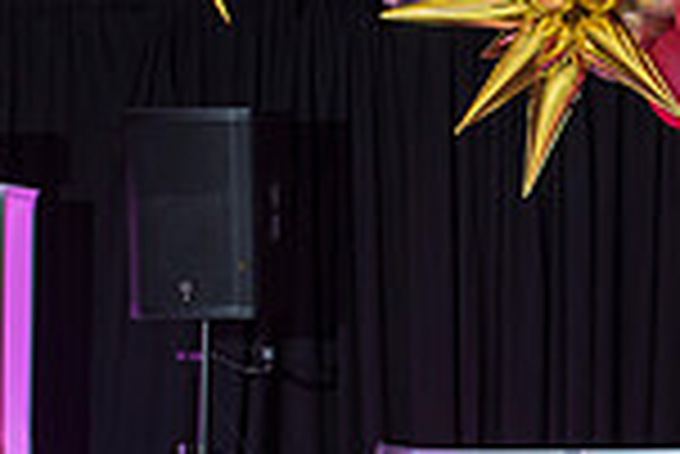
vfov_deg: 12.9
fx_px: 2004
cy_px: 215
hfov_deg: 18.2
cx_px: 833
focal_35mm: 106
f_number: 3.5
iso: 800
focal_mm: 26
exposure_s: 1/80
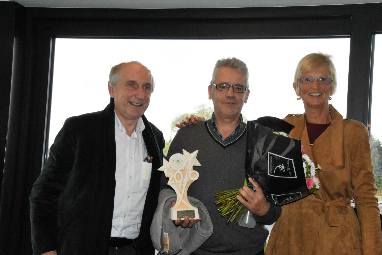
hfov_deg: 37.9
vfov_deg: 25.8
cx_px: 191
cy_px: 128
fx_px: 557
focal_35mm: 52
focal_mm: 35
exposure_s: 1/250
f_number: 20
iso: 5000
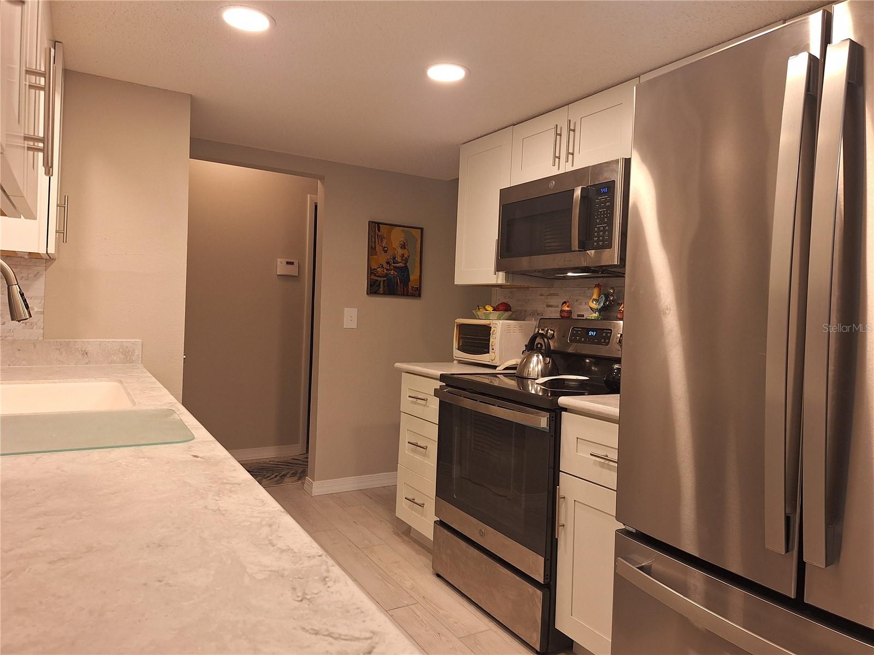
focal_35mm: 23
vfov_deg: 58.9
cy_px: 328
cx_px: 437
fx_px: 581
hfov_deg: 73.9
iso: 64
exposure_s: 1/40
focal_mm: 5.54
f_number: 1.8
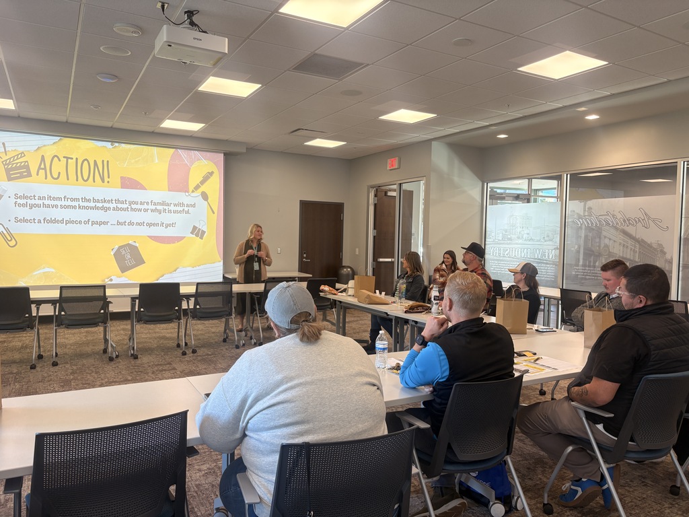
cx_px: 344
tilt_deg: -2.4
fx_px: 518
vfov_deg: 53.1
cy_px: 258
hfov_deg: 67.3
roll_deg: -1.4
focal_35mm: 26
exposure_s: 1/60
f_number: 1.6
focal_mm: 5.96
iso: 64
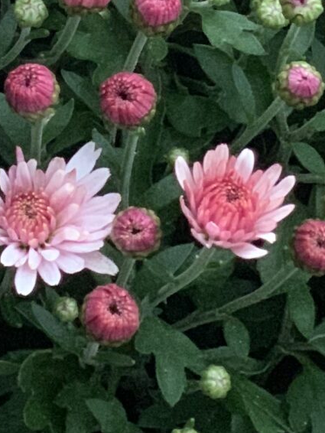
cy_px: -543
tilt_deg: -18.3
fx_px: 2940
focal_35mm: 235
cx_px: -226
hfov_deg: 6.2
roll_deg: -25.6
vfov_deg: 7.9
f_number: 2.4
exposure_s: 1/60
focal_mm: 6
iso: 250
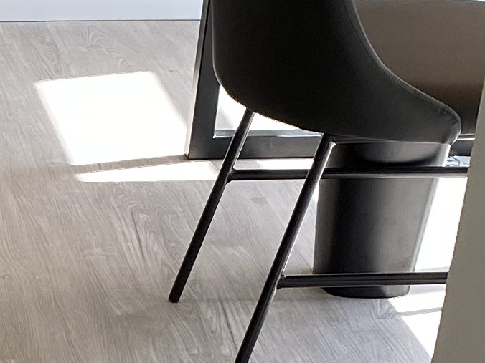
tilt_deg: -31.0
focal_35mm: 155
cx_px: -363
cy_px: 659
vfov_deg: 9.1
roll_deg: +0.4
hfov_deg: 11.8
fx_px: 2172
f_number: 1.8
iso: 64
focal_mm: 4.25
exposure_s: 1/120
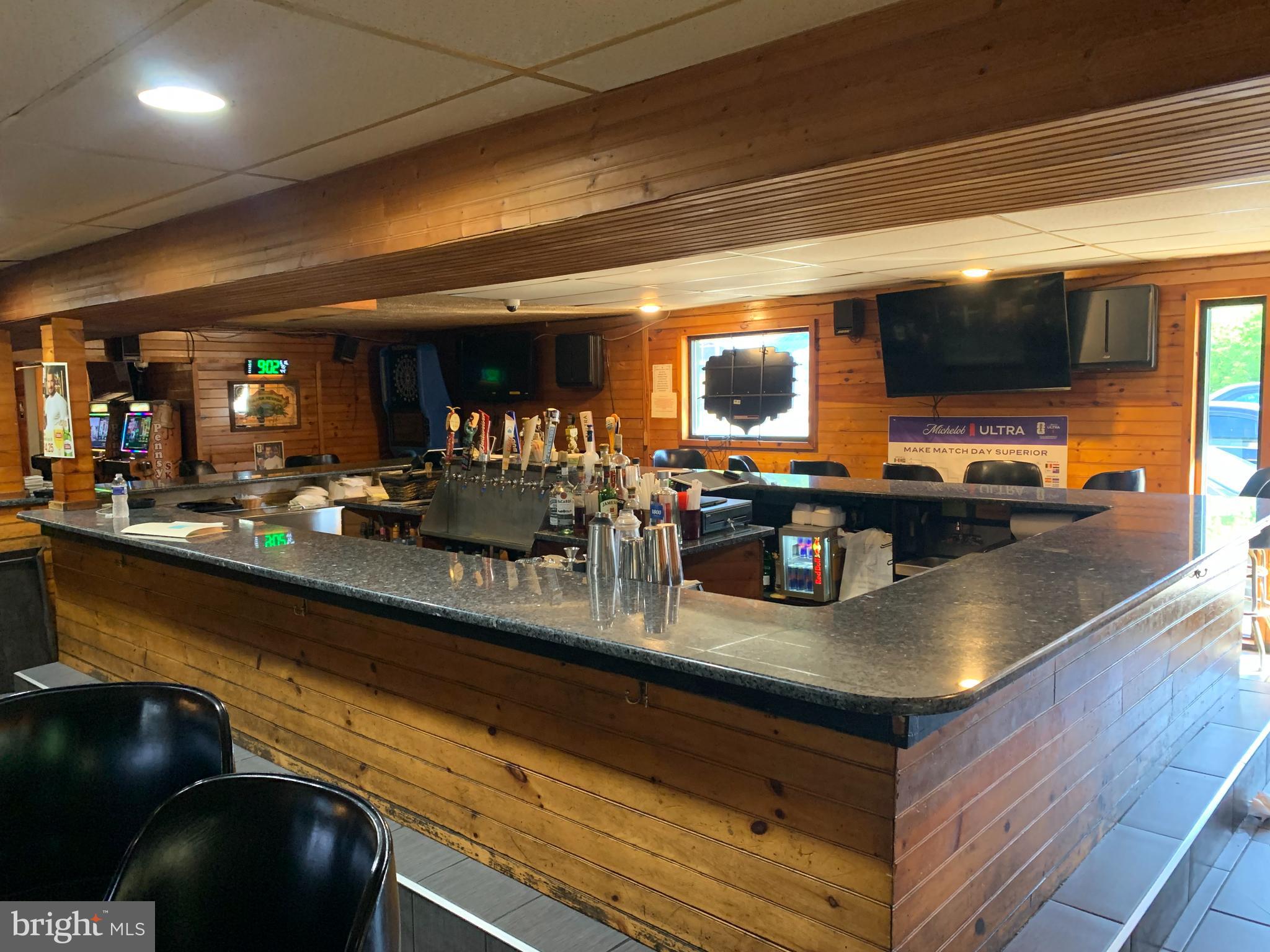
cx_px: 635
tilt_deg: -5.4
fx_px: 954
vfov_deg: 53.1
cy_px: 476
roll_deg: +2.0
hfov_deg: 67.3
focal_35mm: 26
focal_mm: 4.25
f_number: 1.8
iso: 400
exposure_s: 1/40
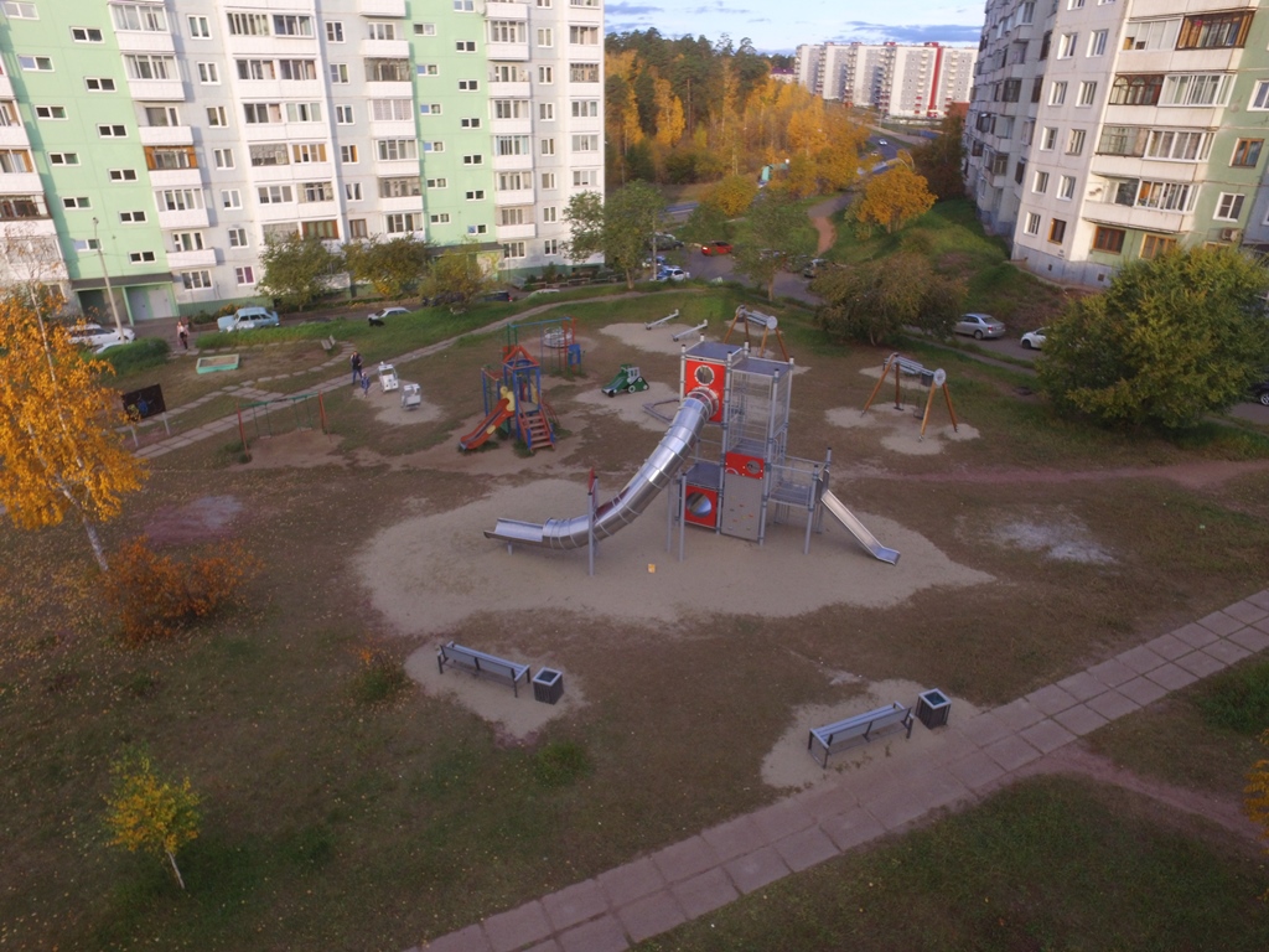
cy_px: 476
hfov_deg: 81.7
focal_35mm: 20
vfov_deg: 66.0
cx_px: 634
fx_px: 733
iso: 100
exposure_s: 1/311
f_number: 2.8
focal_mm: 3.61
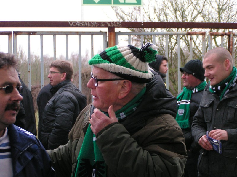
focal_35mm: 99
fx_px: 678
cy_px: 88
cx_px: 118
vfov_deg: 14.9
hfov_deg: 19.8
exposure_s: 1/100
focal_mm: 15.2
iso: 125
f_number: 3.5
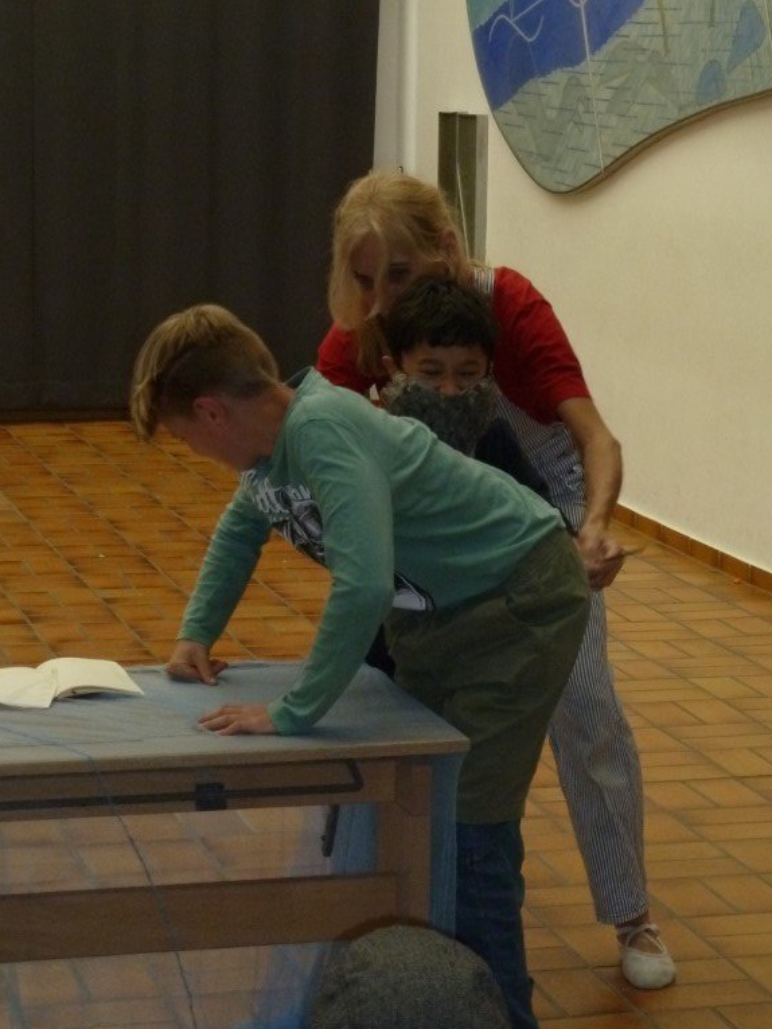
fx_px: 3181
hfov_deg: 13.8
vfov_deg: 18.4
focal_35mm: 107
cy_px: 525
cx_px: 391
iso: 400
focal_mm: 15.8
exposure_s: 1/160
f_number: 4.3
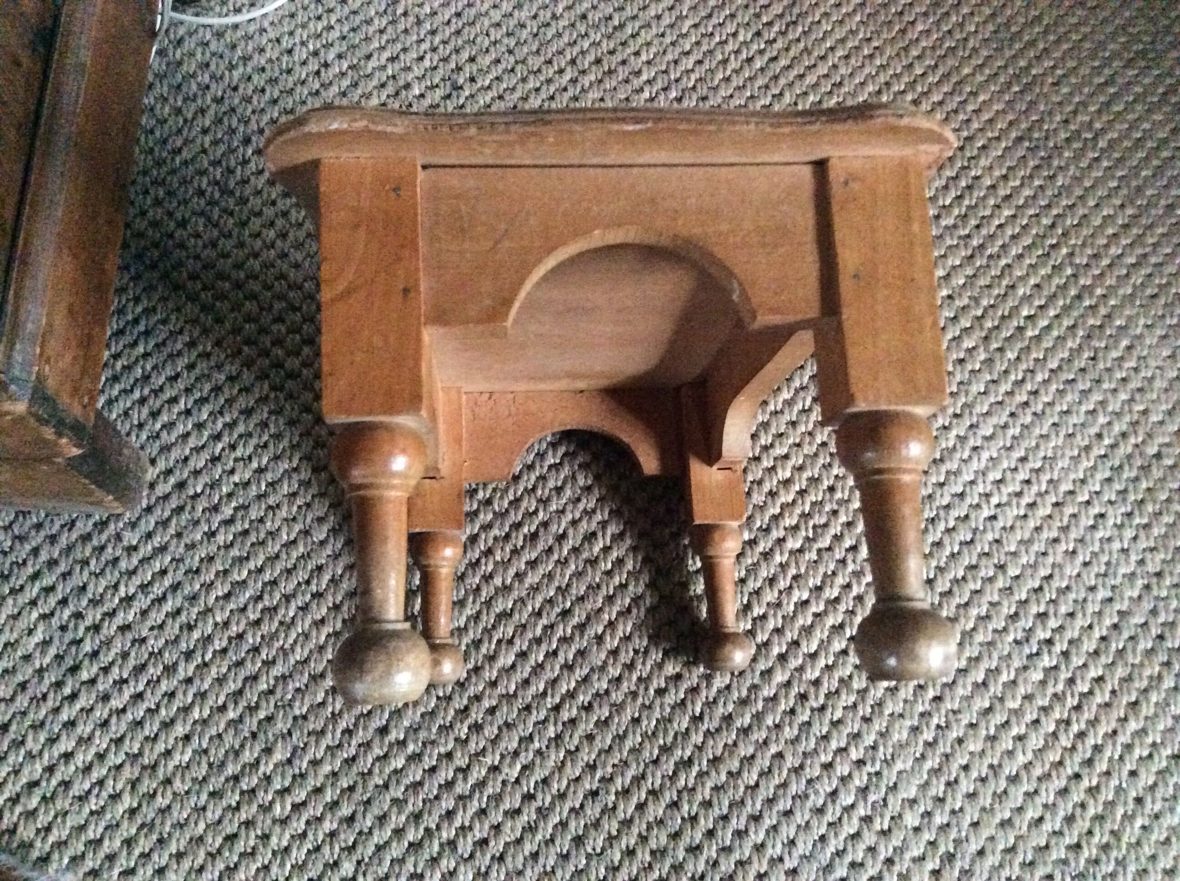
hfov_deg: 56.9
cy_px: 440
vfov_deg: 44.1
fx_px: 1089
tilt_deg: -70.9
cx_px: 590
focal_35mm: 32
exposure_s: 1/17
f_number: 2.4
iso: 800
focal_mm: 3.3
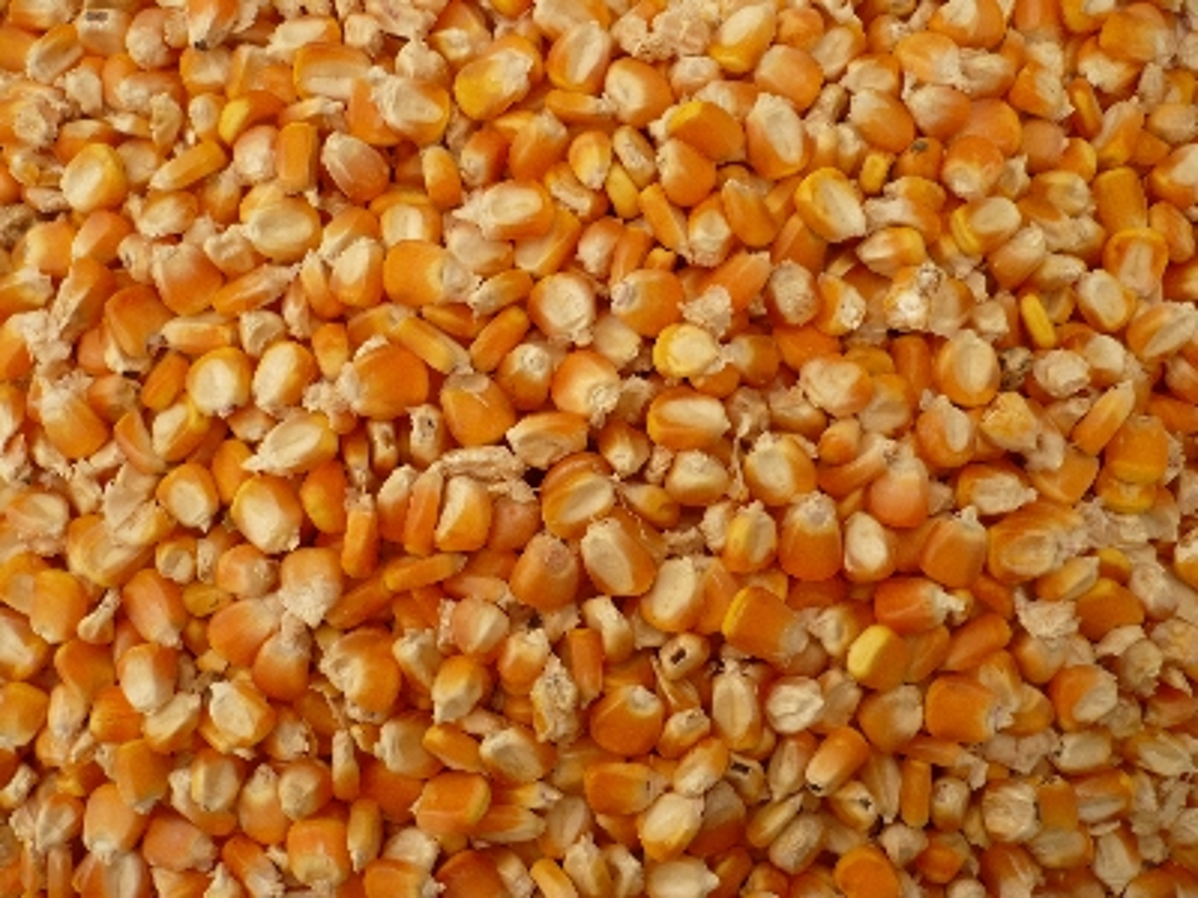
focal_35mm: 35
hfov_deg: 52.6
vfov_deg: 40.7
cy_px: 449
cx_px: 599
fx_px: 1211
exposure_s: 1/250
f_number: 2.8
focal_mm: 5.8
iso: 100
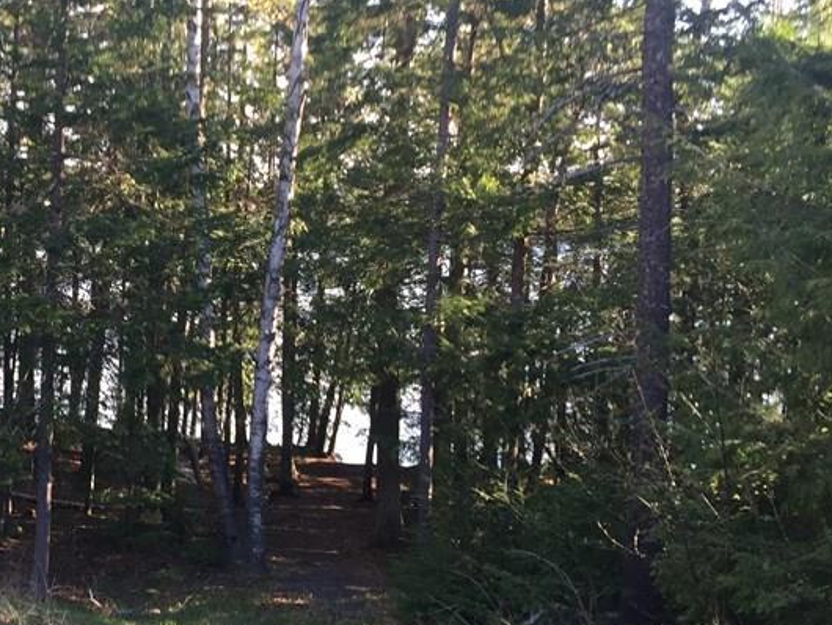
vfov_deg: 26.1
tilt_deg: -3.6
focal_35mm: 56
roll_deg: -2.1
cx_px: 185
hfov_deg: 33.5
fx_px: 1347
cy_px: 347
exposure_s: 1/120
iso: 40
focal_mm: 4.15
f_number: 2.2
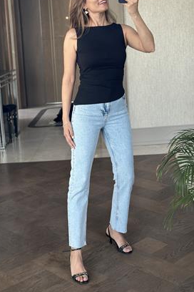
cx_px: 103
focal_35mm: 62
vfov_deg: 32.3
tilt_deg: -18.5
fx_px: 501
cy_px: 113
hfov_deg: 21.9
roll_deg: +3.6
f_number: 1.78
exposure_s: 1/60
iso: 160
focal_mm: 6.86
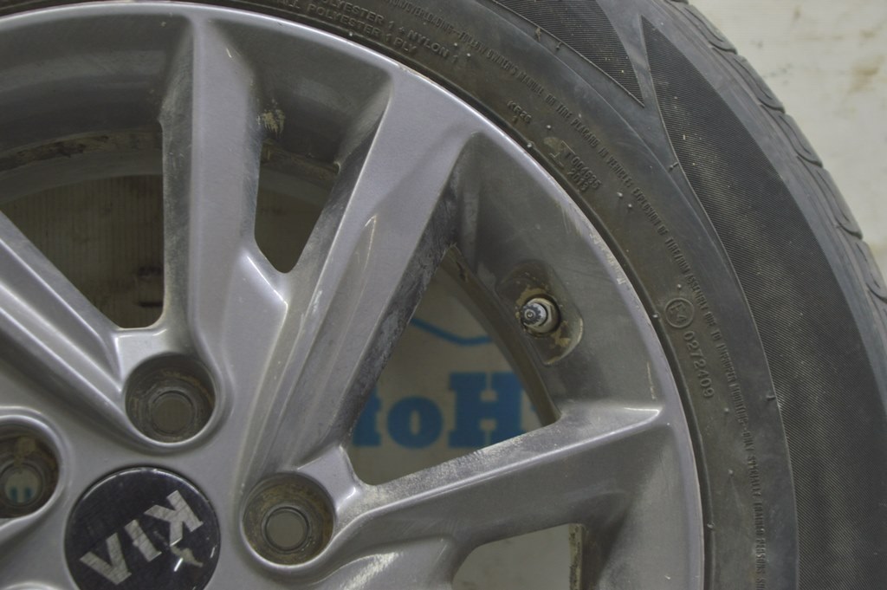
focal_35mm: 82
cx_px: 444
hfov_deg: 24.6
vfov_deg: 16.5
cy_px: 295
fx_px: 2031
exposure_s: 1/20
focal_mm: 55
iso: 400
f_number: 5.6
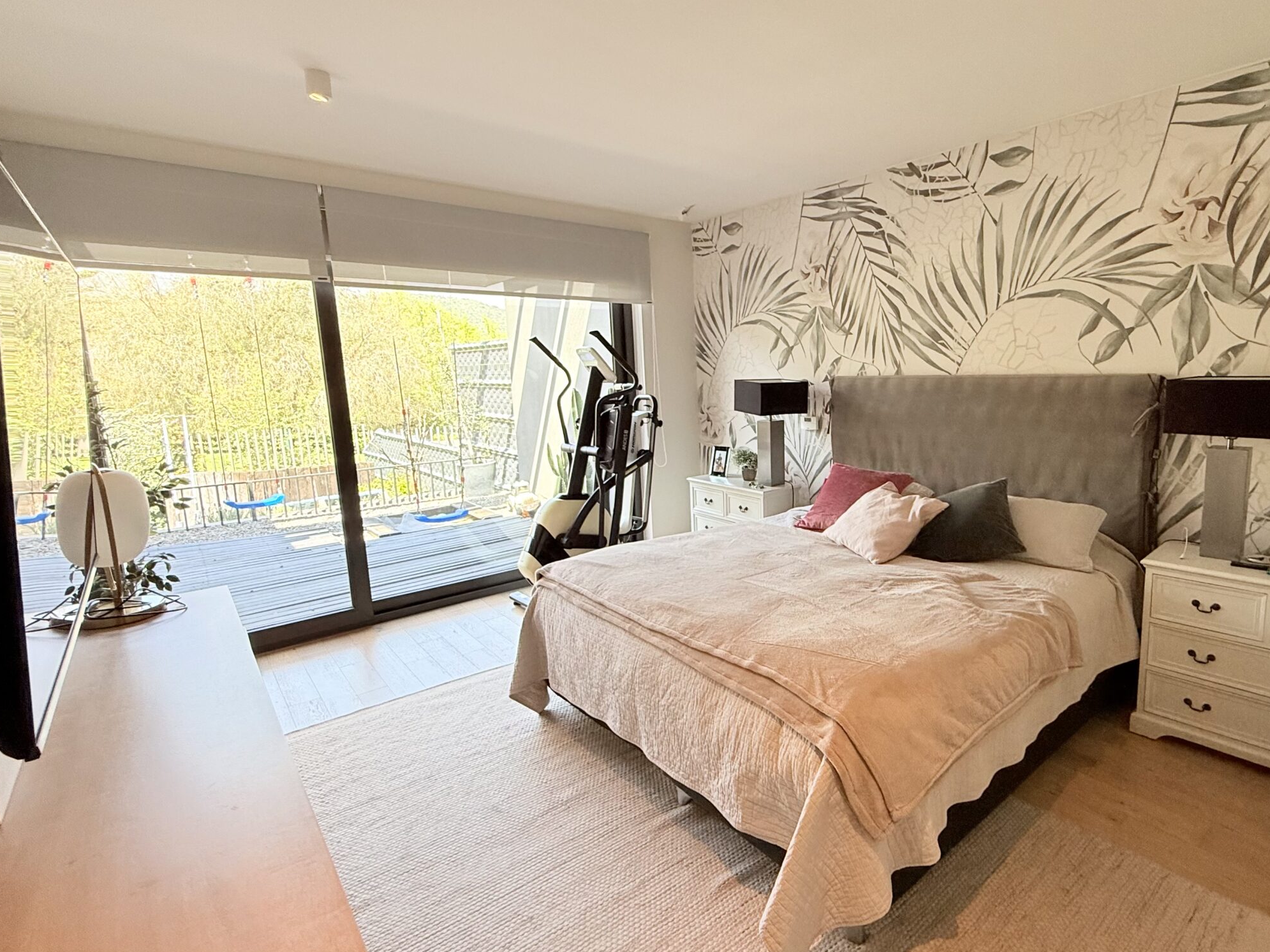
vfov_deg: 71.6
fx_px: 660
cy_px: 465
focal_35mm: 18
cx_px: 778
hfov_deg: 86.4
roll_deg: +1.4
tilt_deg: -7.0
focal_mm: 2.22
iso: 125
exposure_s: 1/99
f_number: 2.2
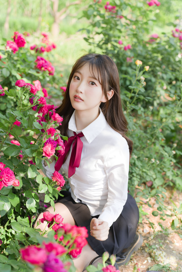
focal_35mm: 45
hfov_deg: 29.9
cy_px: 136
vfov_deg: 43.6
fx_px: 341
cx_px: 91
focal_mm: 45
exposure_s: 1/250
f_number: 2.8
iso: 100
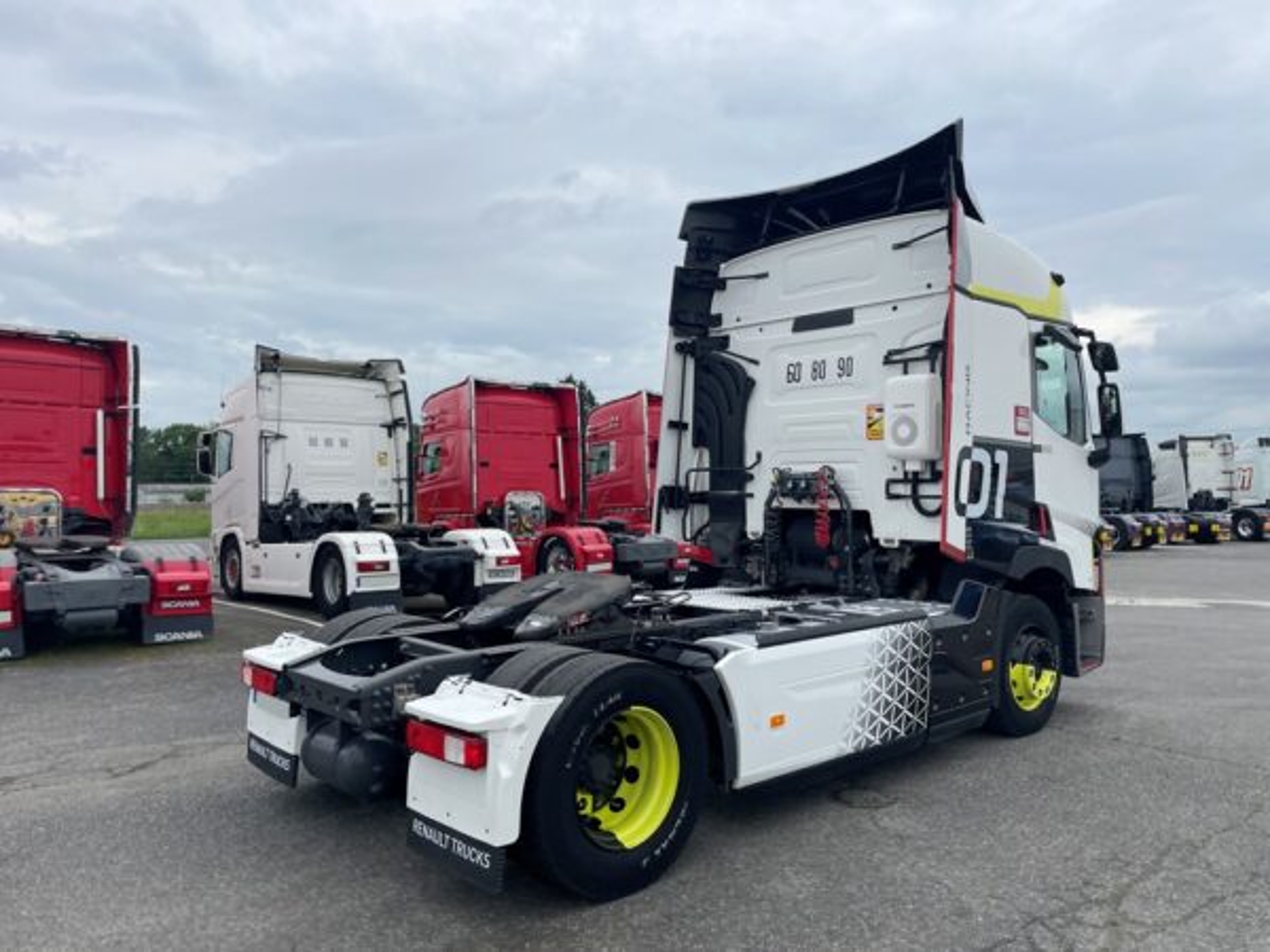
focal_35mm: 26
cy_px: 476
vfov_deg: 53.1
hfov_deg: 67.3
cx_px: 635
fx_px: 954
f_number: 1.6
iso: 32
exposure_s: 1/2882
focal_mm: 4.2
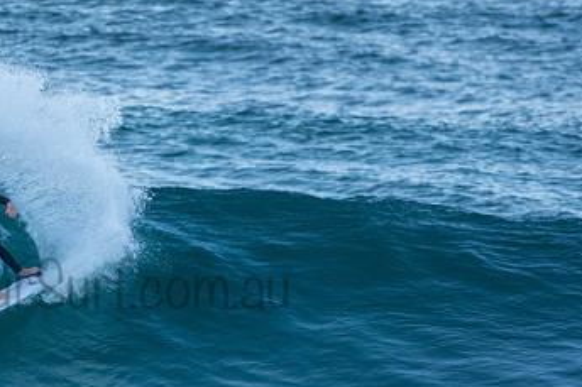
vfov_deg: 1.1
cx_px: 110
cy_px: 270
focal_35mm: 1265
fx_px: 20440
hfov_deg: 1.6
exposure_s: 1/1600
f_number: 5.6
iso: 1800
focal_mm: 500
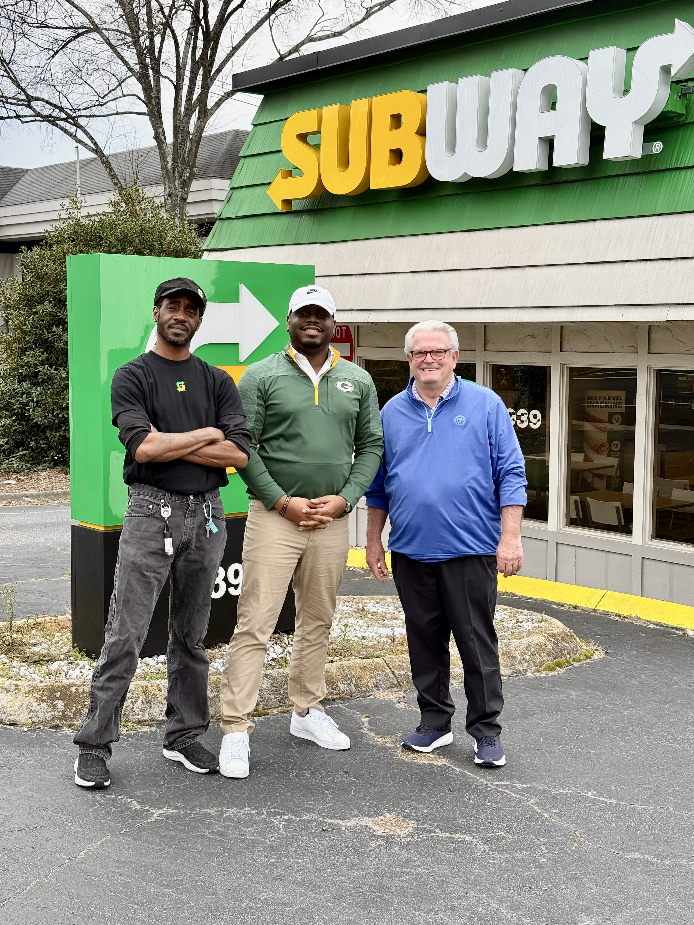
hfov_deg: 30.3
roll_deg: -0.1
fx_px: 1283
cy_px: 462
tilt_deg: -5.3
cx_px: 347
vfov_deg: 39.7
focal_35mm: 48
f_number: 1.78
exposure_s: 1/1456
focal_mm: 6.76
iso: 80
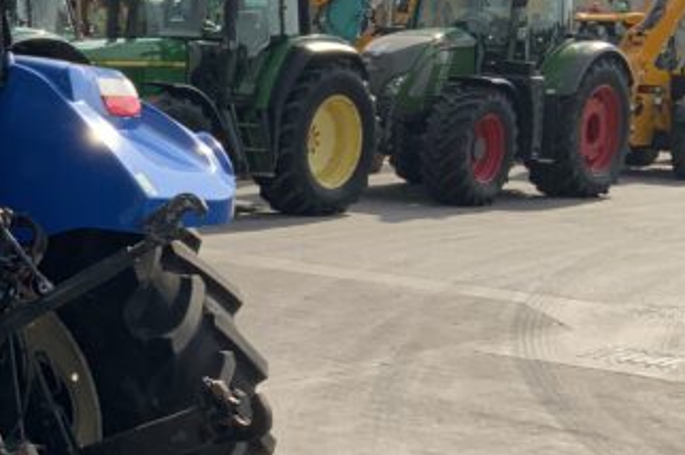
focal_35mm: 96
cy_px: 257
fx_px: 1825
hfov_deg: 19.6
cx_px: -206
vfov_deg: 14.2
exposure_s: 1/2058
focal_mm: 3
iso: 20
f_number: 1.8
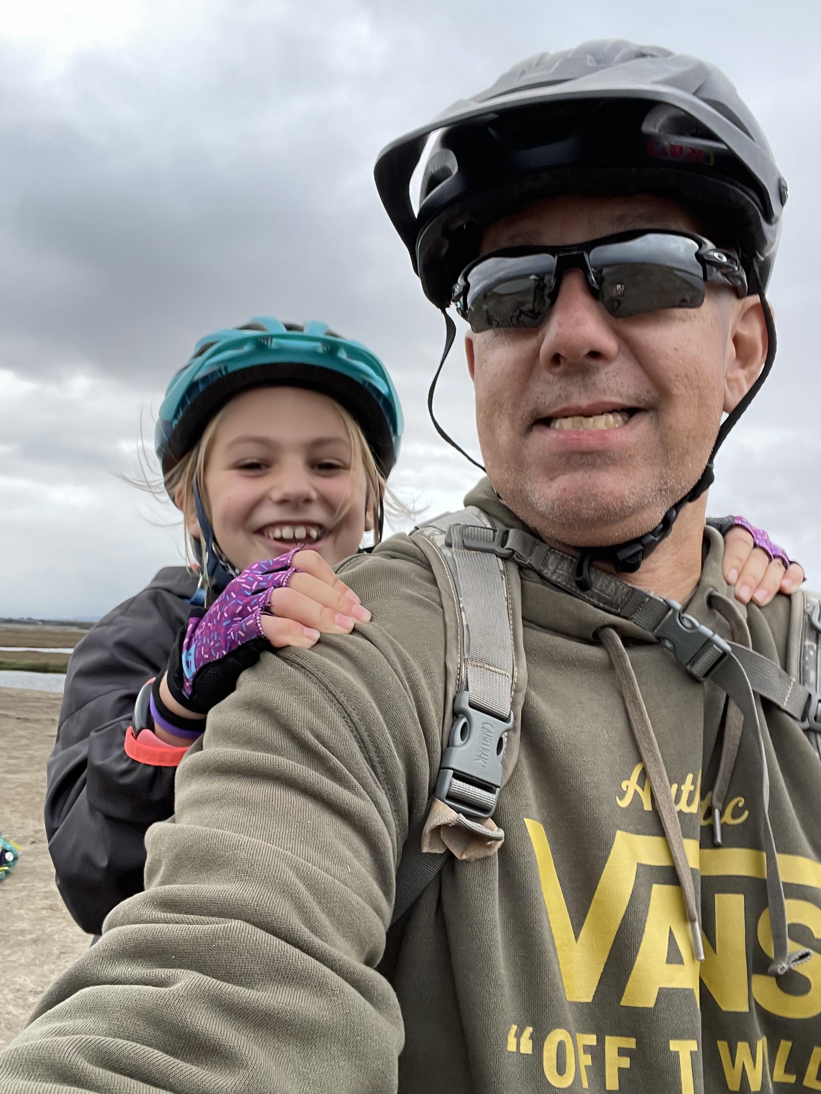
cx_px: 410
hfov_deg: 46.8
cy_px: 547
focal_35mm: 30
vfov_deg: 60.0
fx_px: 949
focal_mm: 2.71
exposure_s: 1/60
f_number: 2.2
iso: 125
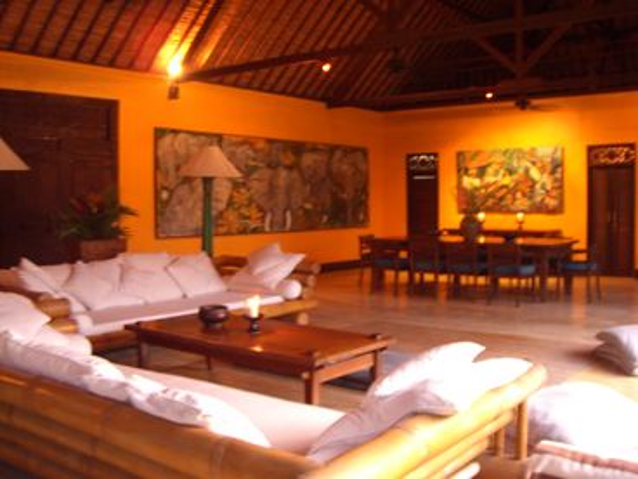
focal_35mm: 38
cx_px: 319
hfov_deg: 49.0
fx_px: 700
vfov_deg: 37.7
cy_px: 240
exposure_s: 1/4
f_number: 2.7
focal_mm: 6.2
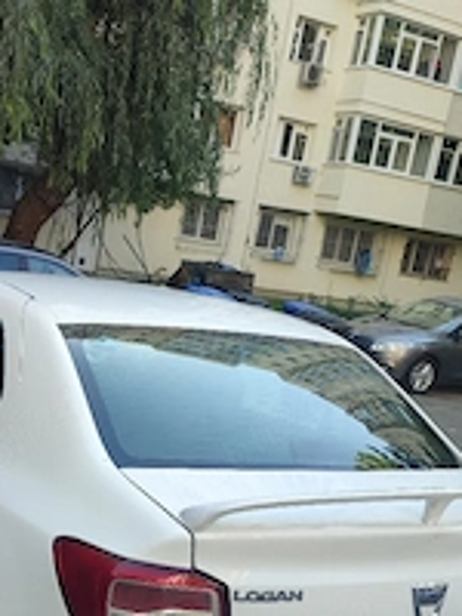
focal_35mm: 50
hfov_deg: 28.5
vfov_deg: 37.2
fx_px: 890
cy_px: 468
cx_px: 95
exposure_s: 1/100
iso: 72
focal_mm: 6.04
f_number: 1.9
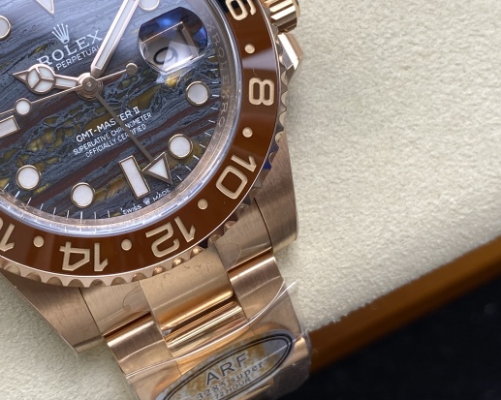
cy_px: 137
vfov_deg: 22.4
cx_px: 159
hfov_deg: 27.7
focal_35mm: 68
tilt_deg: -70.9
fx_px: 1008
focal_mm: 4.25
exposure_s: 1/177
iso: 32
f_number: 1.8
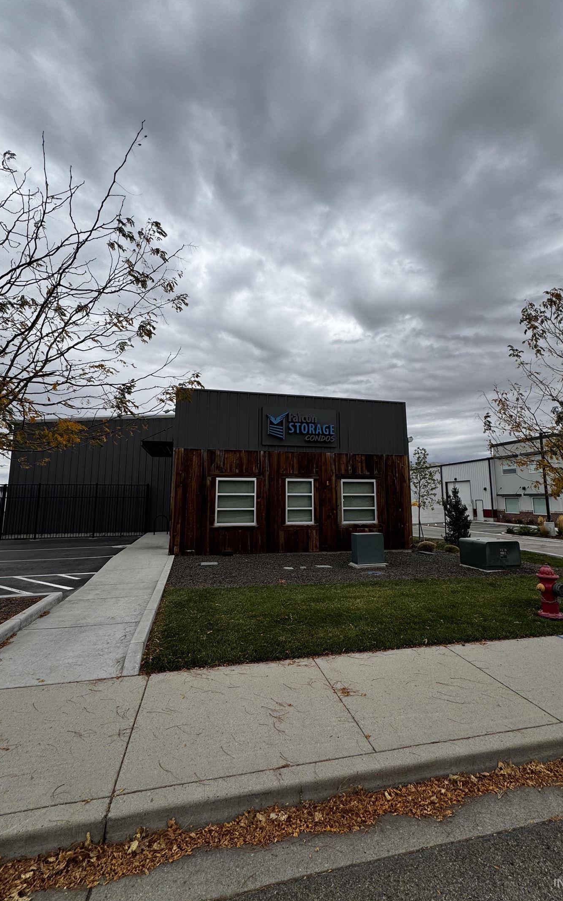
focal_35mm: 16
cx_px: 287
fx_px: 393
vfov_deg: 97.8
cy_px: 441
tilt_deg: +10.0
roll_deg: +1.0
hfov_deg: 71.3
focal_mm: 2.22
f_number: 2.2
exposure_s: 1/1323
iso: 50
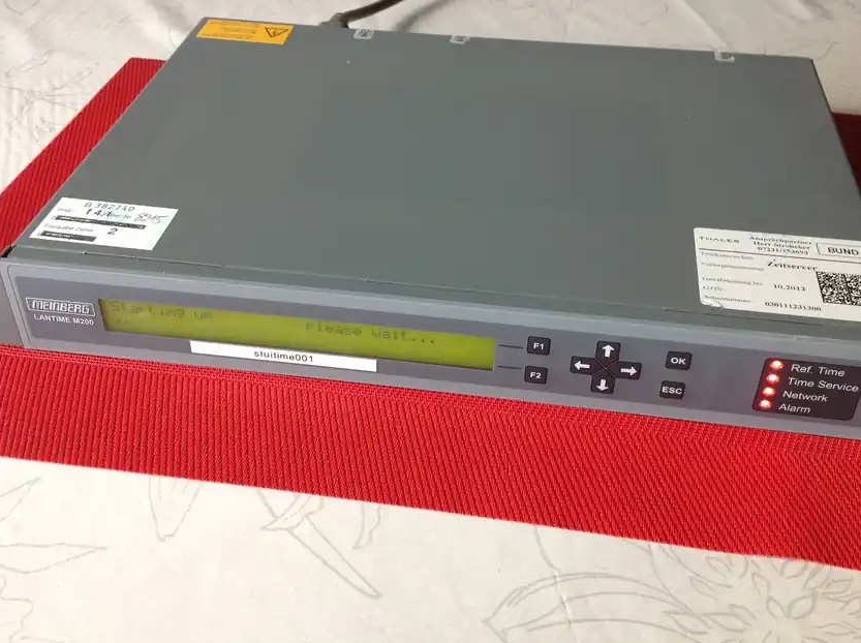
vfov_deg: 34.2
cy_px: 286
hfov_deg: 44.9
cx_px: 425
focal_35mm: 42
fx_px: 1043
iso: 50
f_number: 2.4
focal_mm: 4.28
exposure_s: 1/30
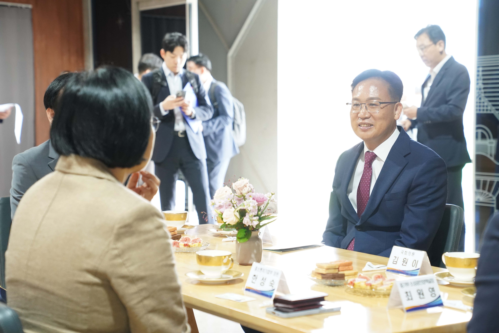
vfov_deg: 19.5
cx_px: 250
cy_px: 166
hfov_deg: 28.8
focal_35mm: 70
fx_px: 970
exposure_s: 1/160
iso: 4000
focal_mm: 70
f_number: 4
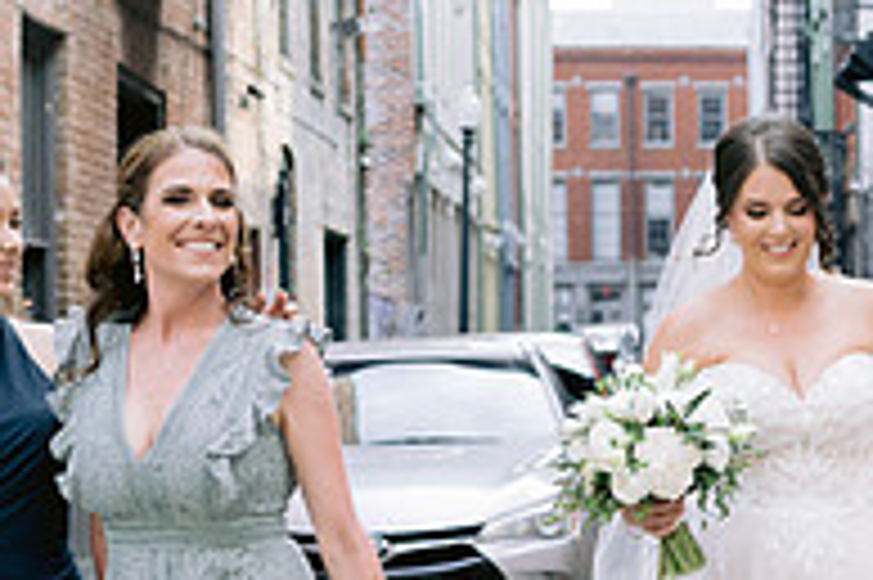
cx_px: 817
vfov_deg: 11.7
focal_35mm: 116
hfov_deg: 17.3
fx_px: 2811
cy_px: 529
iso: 250
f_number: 2.8
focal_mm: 35
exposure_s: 1/250
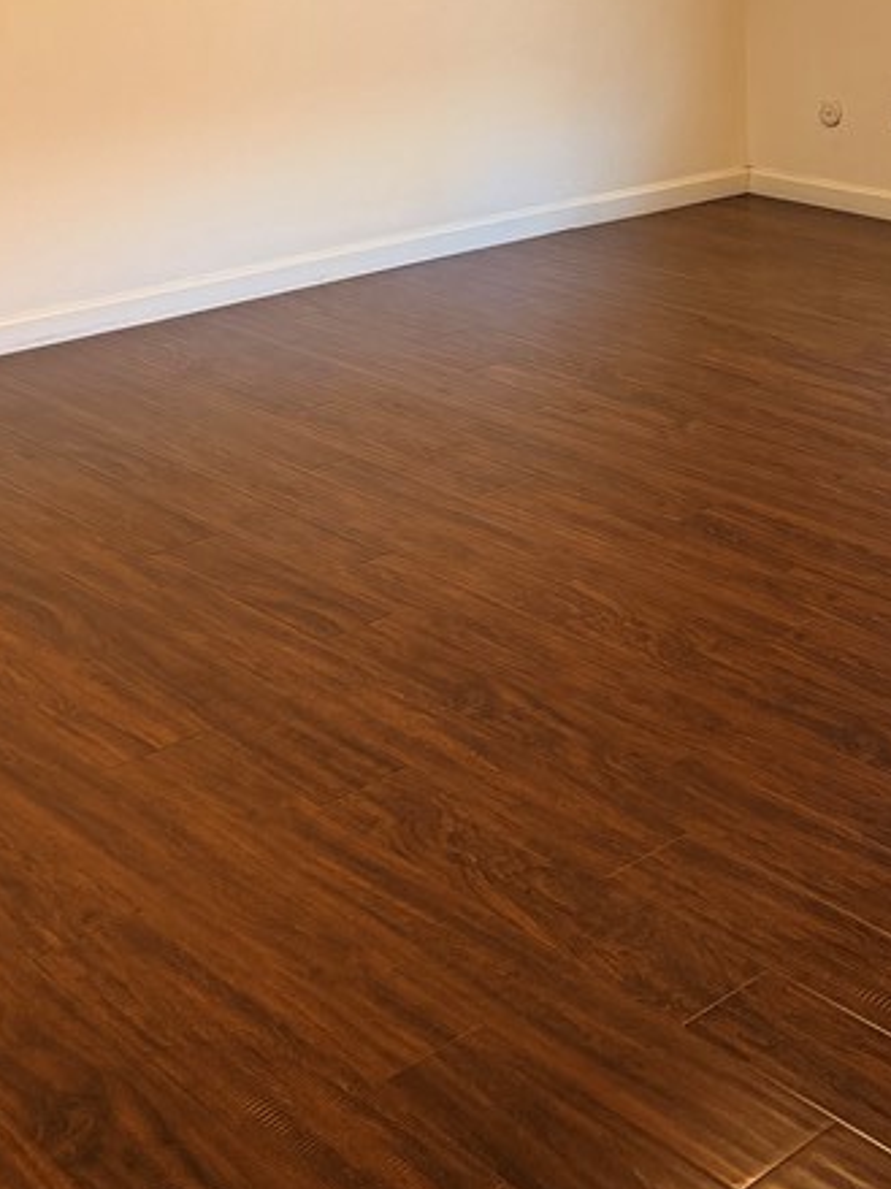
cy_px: 157
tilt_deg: -11.0
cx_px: 750
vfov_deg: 32.9
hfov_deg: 25.5
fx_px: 1923
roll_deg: +0.1
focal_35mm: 56
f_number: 1.78
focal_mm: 6.76
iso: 200
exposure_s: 1/120
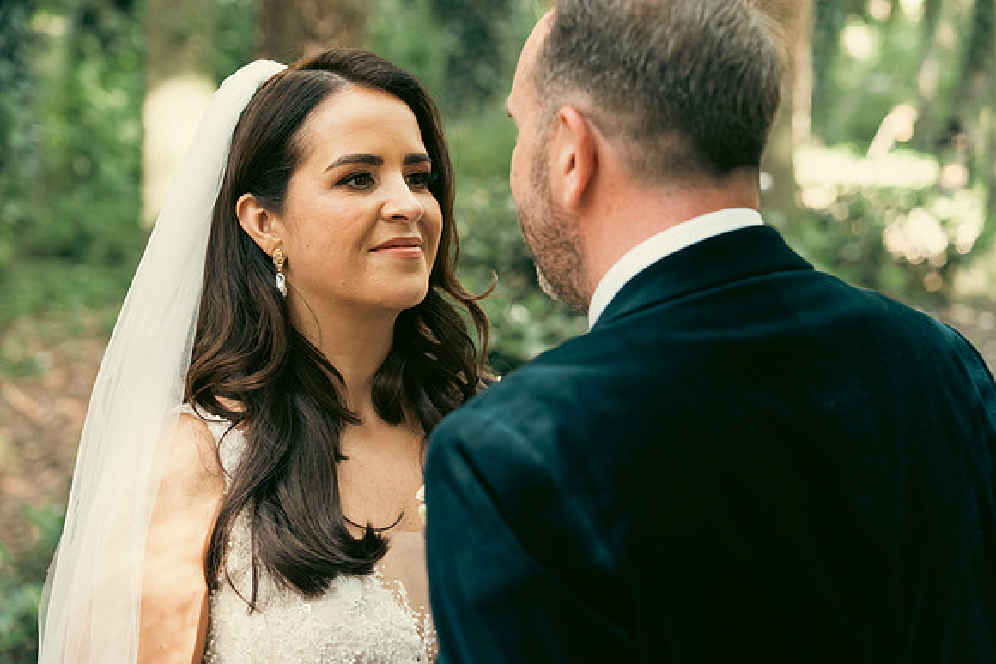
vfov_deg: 19.5
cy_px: 332
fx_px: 1937
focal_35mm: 70
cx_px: 498
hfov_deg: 28.8
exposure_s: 1/250
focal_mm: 70
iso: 2000
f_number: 3.5
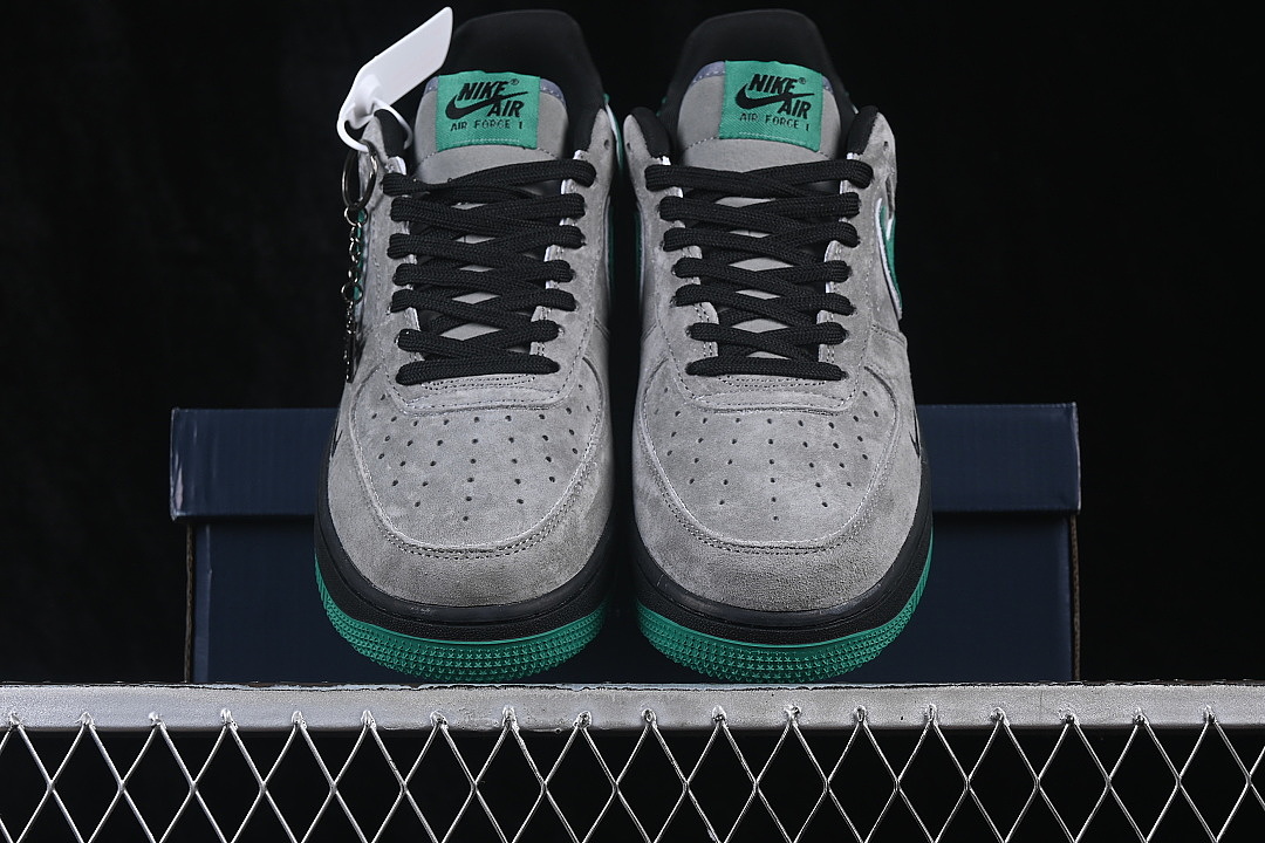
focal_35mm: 75
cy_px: 422
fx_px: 2635
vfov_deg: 18.2
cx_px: 632
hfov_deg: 27.0
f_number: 8
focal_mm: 50
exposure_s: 1/80
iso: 160
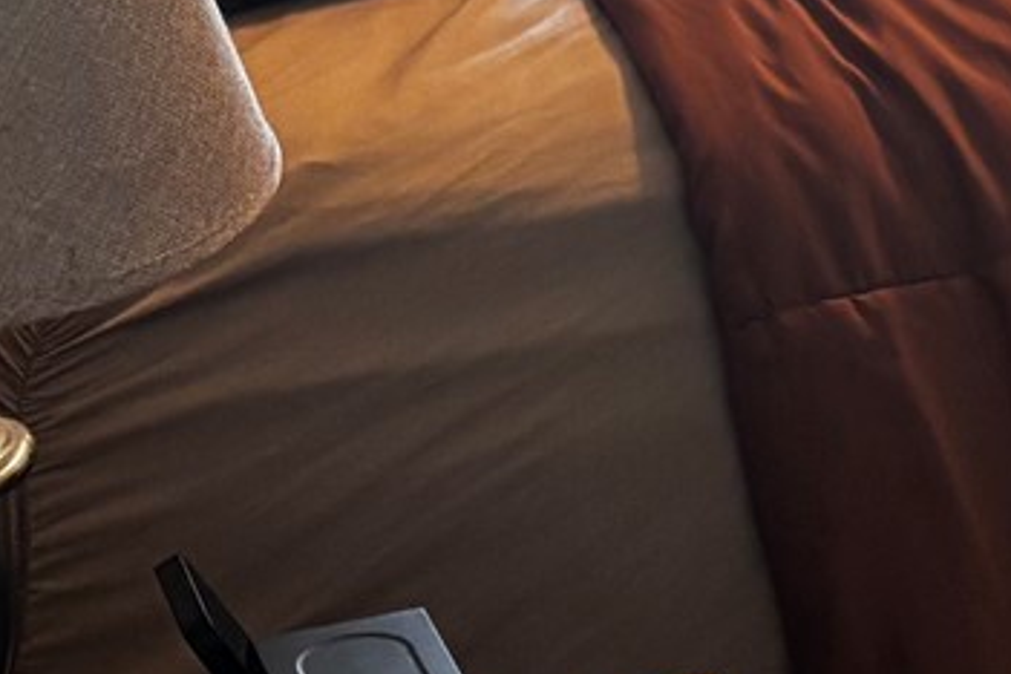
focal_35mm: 148
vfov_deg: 9.1
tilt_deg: -13.9
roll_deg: -0.1
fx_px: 4156
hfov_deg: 12.9
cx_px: 1627
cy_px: -305
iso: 320
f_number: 1.6
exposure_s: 1/60
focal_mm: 5.96
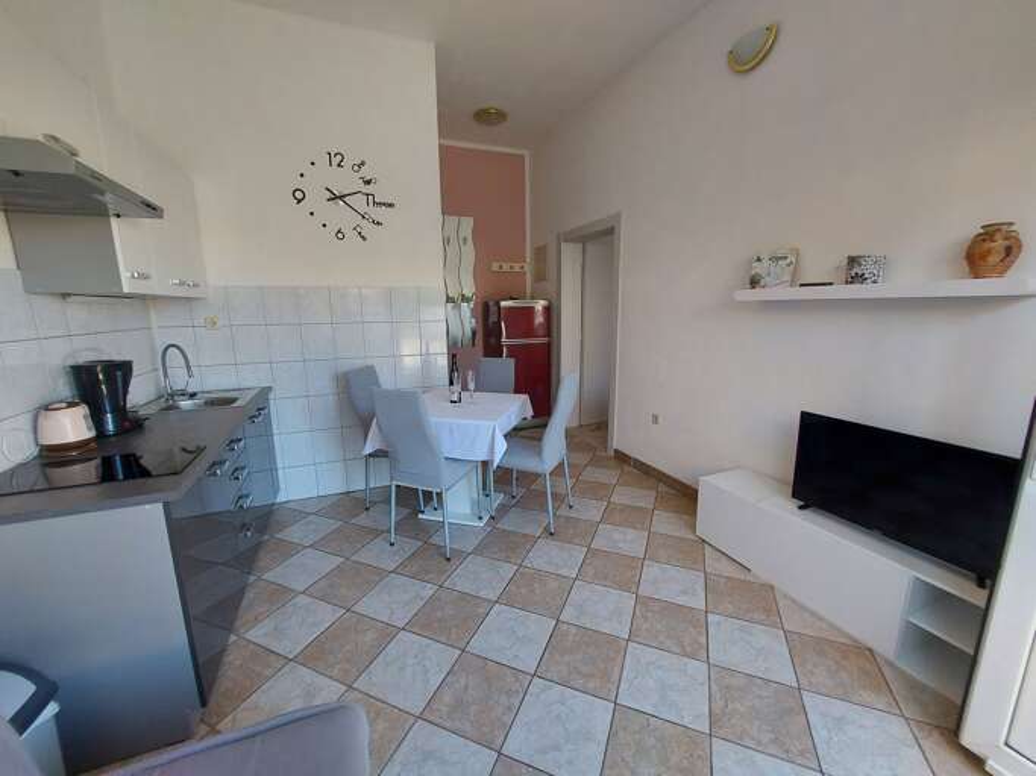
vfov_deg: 89.9
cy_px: 388
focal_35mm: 13
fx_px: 389
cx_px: 518
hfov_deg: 106.2
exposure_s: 1/100
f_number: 2.2
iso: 100
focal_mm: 1.74
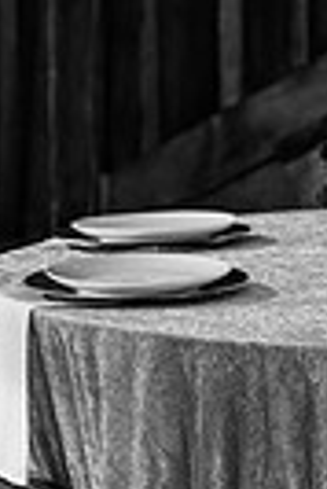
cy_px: 173
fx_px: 3207
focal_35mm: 236
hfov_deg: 5.8
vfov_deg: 8.7
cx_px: 288
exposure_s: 1/200
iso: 500
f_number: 3.5
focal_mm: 70
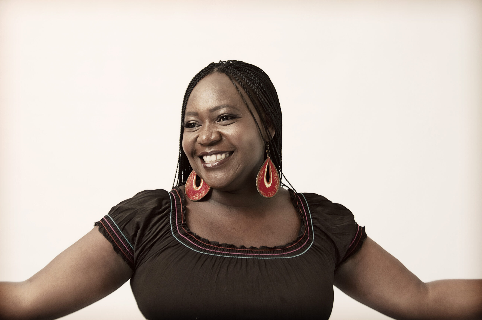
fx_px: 802
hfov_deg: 33.4
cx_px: 241
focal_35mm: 60
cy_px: 160
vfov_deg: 22.6
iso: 200
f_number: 5.6
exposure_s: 1/60
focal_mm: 40
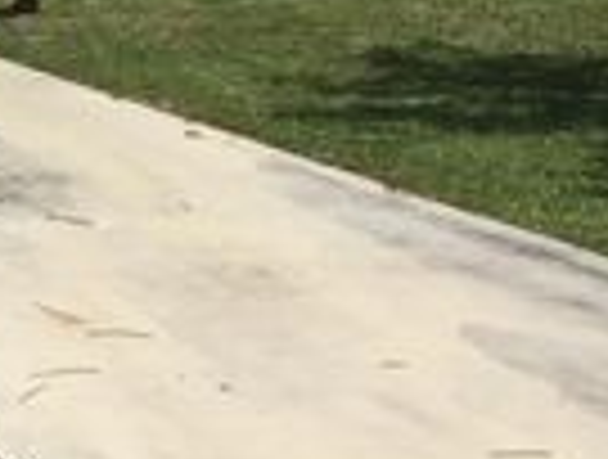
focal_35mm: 137
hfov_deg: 13.4
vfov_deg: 10.5
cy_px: -238
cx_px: -356
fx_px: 2413
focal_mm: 4.15
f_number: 2.2
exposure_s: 1/3968
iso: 32
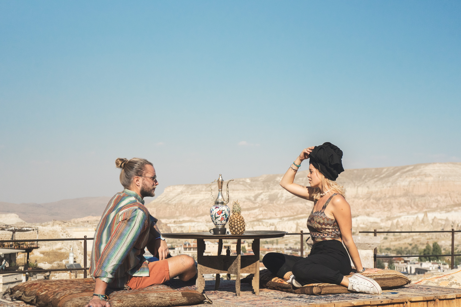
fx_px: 896
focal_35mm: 70
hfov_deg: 28.8
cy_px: 154
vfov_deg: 19.5
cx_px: 230
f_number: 5.6
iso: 2000
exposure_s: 1/100
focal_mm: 70
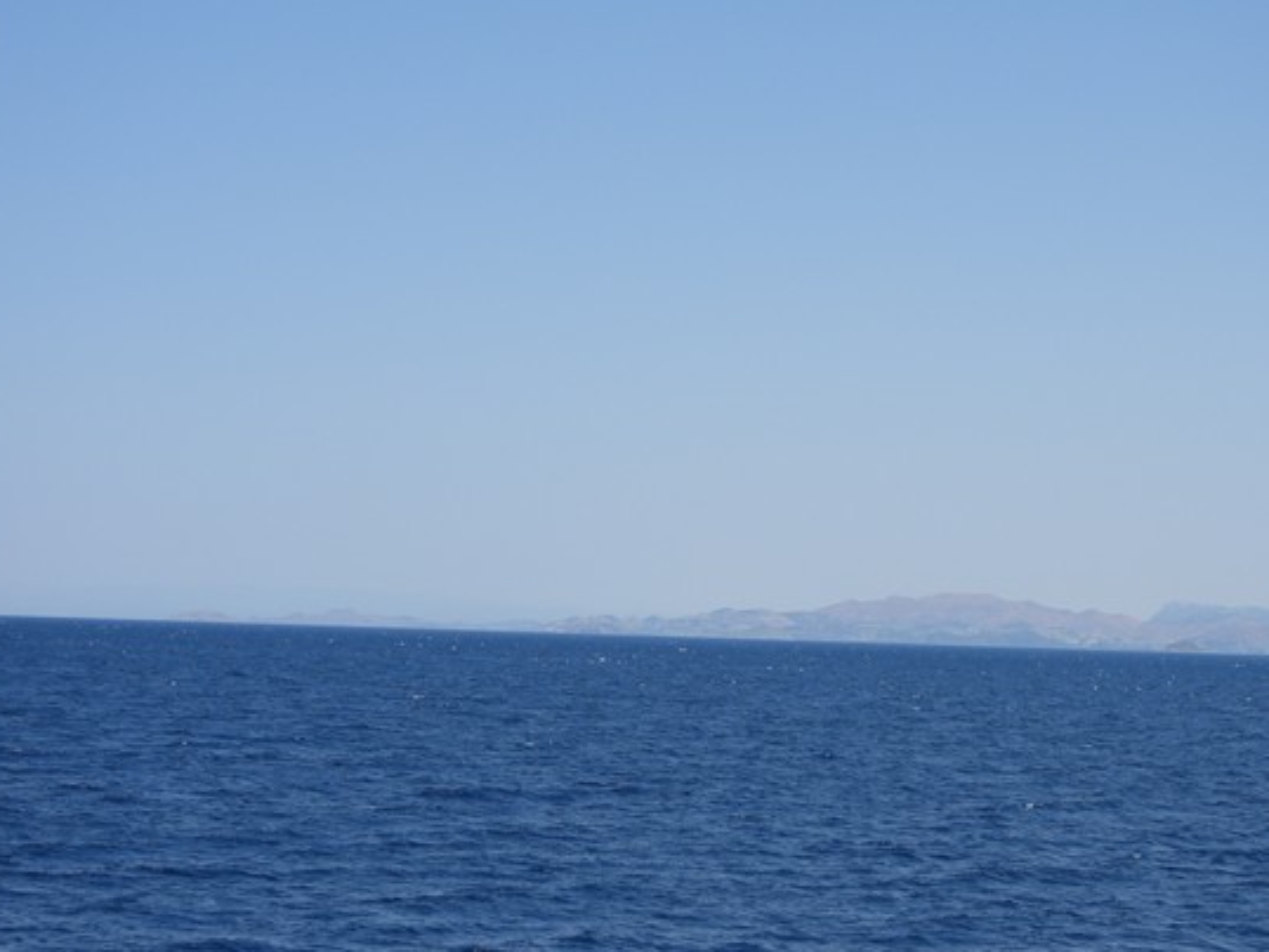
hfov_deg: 25.0
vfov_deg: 18.9
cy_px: 467
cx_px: 679
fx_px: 2861
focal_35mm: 78
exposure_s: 1/1600
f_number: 3.5
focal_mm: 12.5
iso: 100
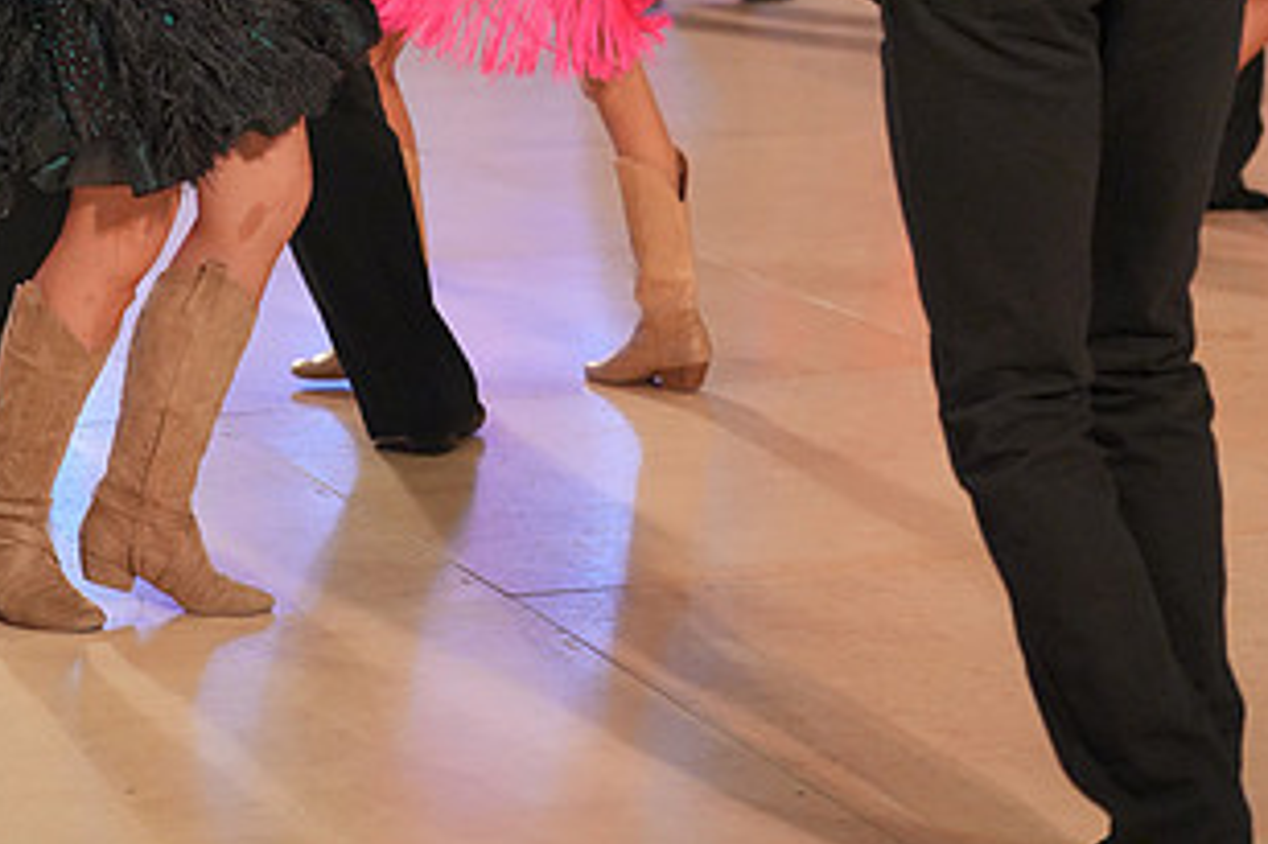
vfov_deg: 10.2
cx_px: 574
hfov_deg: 15.5
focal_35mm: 132
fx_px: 4647
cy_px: -152
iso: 3200
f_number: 3.2
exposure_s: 1/400
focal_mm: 70
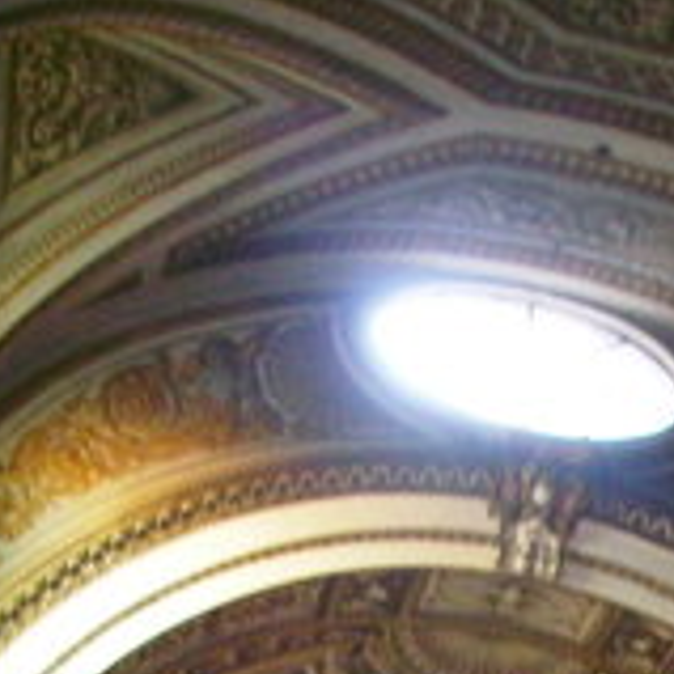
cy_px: 1003
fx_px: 2732
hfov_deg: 13.7
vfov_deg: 13.3
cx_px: 818
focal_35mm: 124
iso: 100
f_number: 3
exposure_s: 1/1.4
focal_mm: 5.8
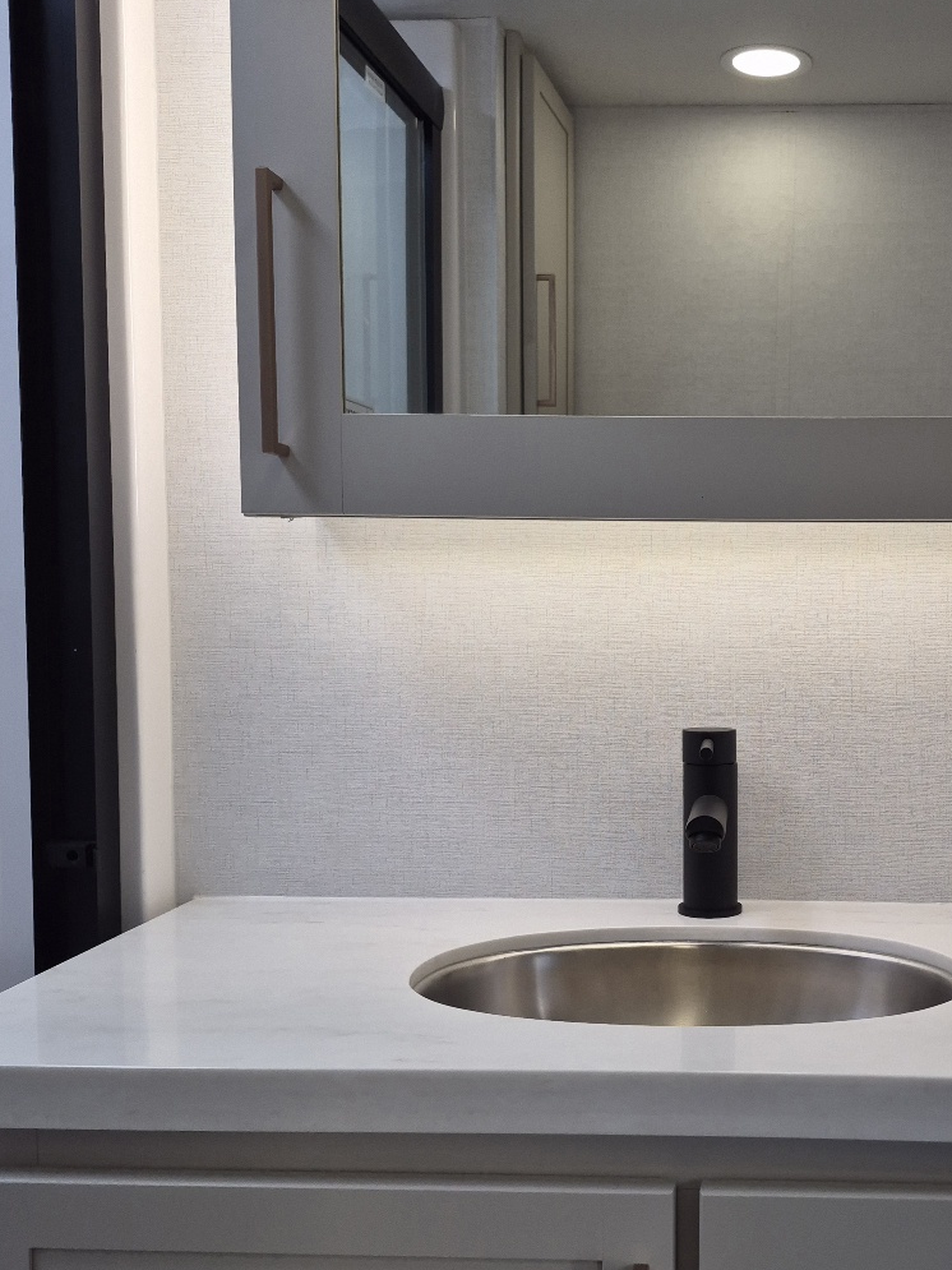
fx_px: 1357
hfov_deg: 37.3
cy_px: 688
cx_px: 755
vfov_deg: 50.1
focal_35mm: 37
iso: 32
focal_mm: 5.4
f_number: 1.8
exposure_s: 1/182
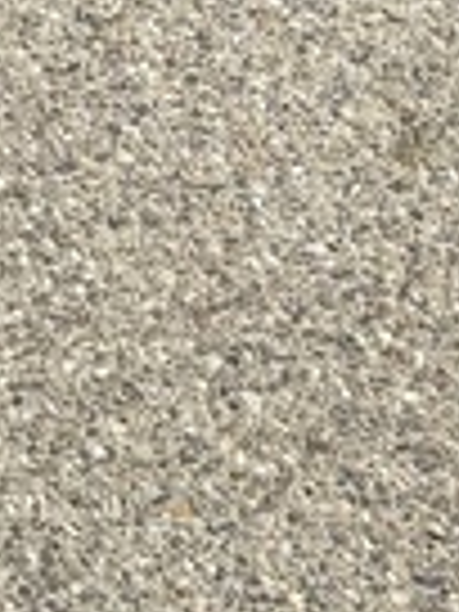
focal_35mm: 181
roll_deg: -0.5
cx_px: -742
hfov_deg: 7.5
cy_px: -1053
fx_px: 3200
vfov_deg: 9.3
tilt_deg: -23.8
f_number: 1.78
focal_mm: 6.76
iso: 80
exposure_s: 1/3759
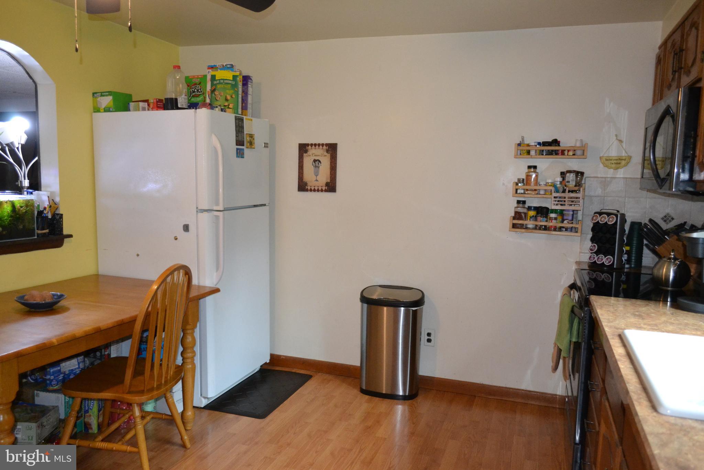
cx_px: 352
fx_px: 528
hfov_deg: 67.4
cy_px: 235
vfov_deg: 47.9
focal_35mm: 27
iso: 2000
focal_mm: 18
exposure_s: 1/60
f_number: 3.5
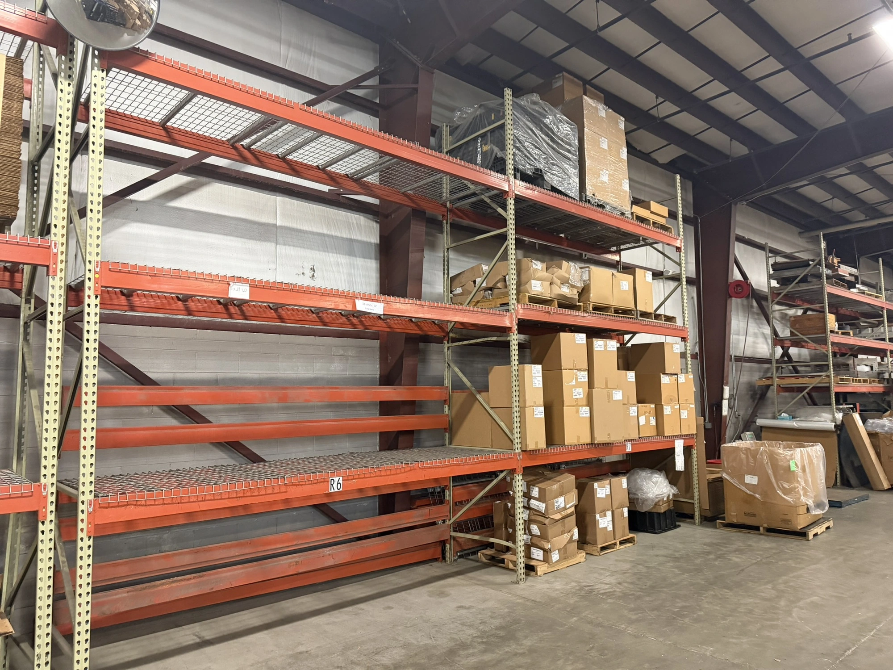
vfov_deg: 56.8
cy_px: 335
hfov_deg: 71.6
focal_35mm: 24
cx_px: 446
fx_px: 619
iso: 640
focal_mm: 6.76
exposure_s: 1/60
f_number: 1.78
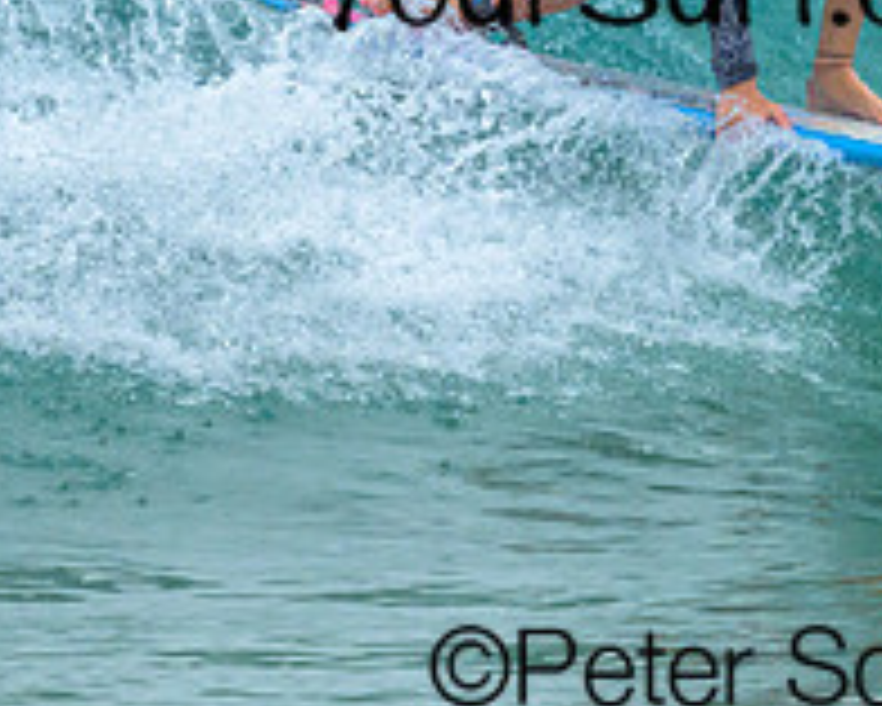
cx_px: 580
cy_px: -150
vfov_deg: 0.6
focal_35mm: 2559
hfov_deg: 0.8
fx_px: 66833
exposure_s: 1/3200
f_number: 6.3
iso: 2200
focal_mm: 800
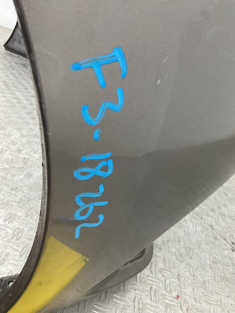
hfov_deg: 48.2
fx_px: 262
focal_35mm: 29
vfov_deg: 61.7
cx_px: 118
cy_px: 156
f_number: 1.8
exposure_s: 1/120
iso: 50
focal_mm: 3
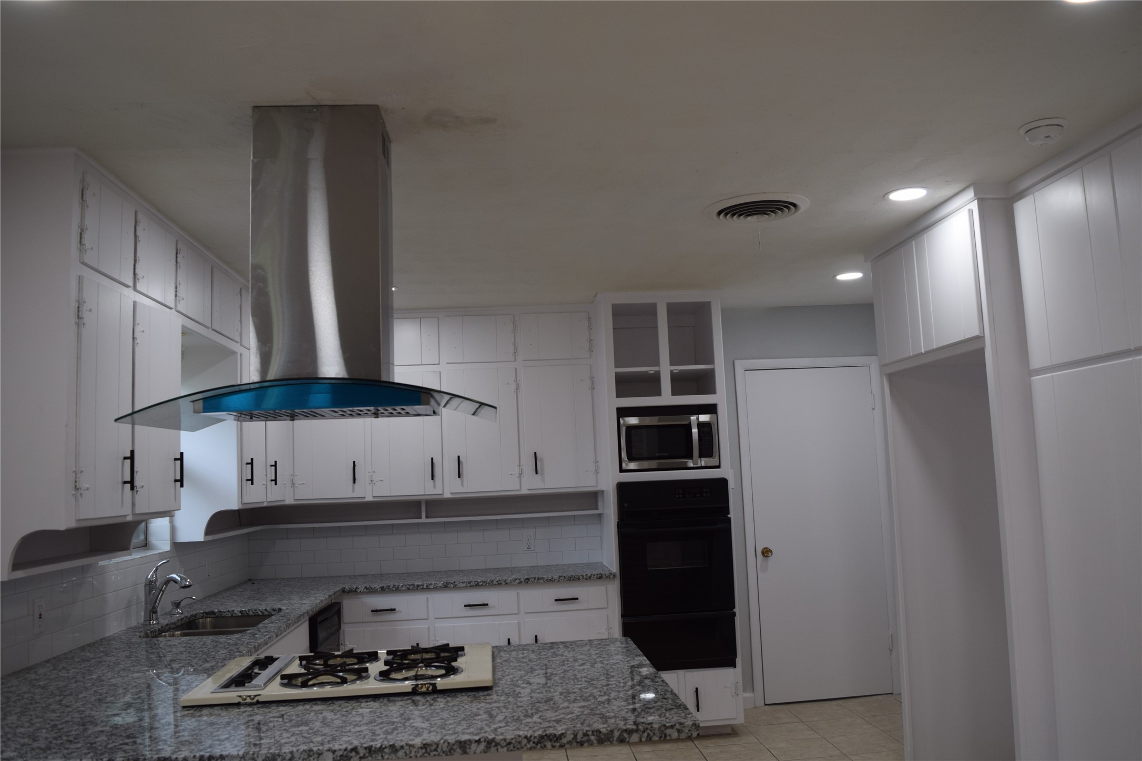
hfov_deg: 61.9
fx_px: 952
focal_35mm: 30
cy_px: 380
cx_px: 571
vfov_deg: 43.6
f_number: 5.6
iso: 400
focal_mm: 20
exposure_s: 1/125
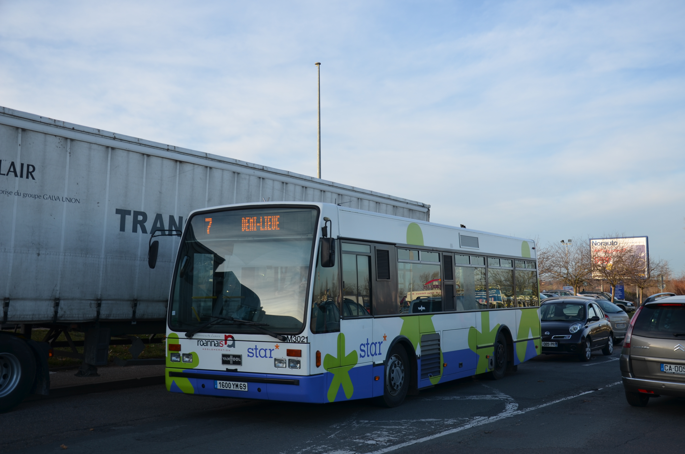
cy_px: 227
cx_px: 342
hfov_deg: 46.5
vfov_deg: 31.8
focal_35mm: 42
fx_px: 798
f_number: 5.6
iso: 100
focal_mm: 28
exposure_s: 1/125
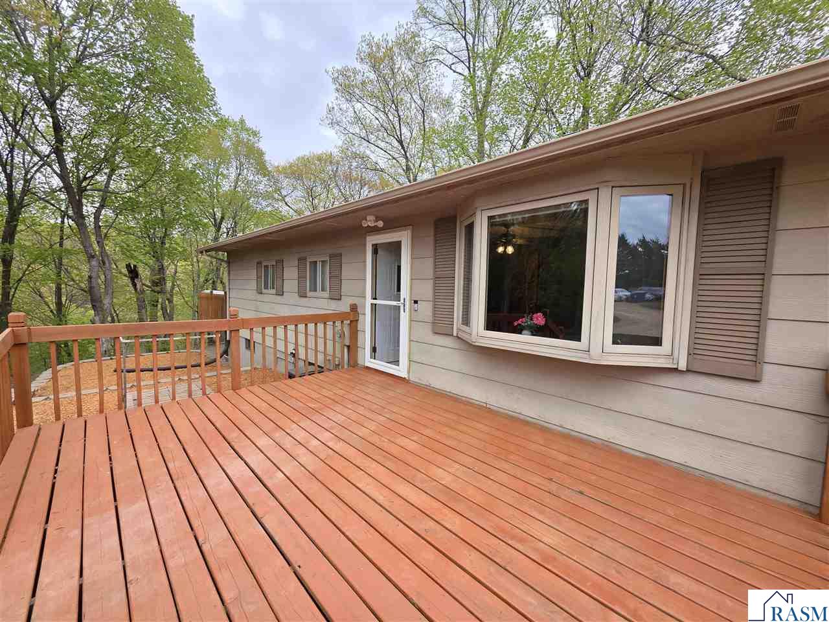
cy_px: 311
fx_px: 311
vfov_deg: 89.9
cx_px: 414
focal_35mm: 13
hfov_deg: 106.2
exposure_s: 1/120
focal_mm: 2.2
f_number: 1.9
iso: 25
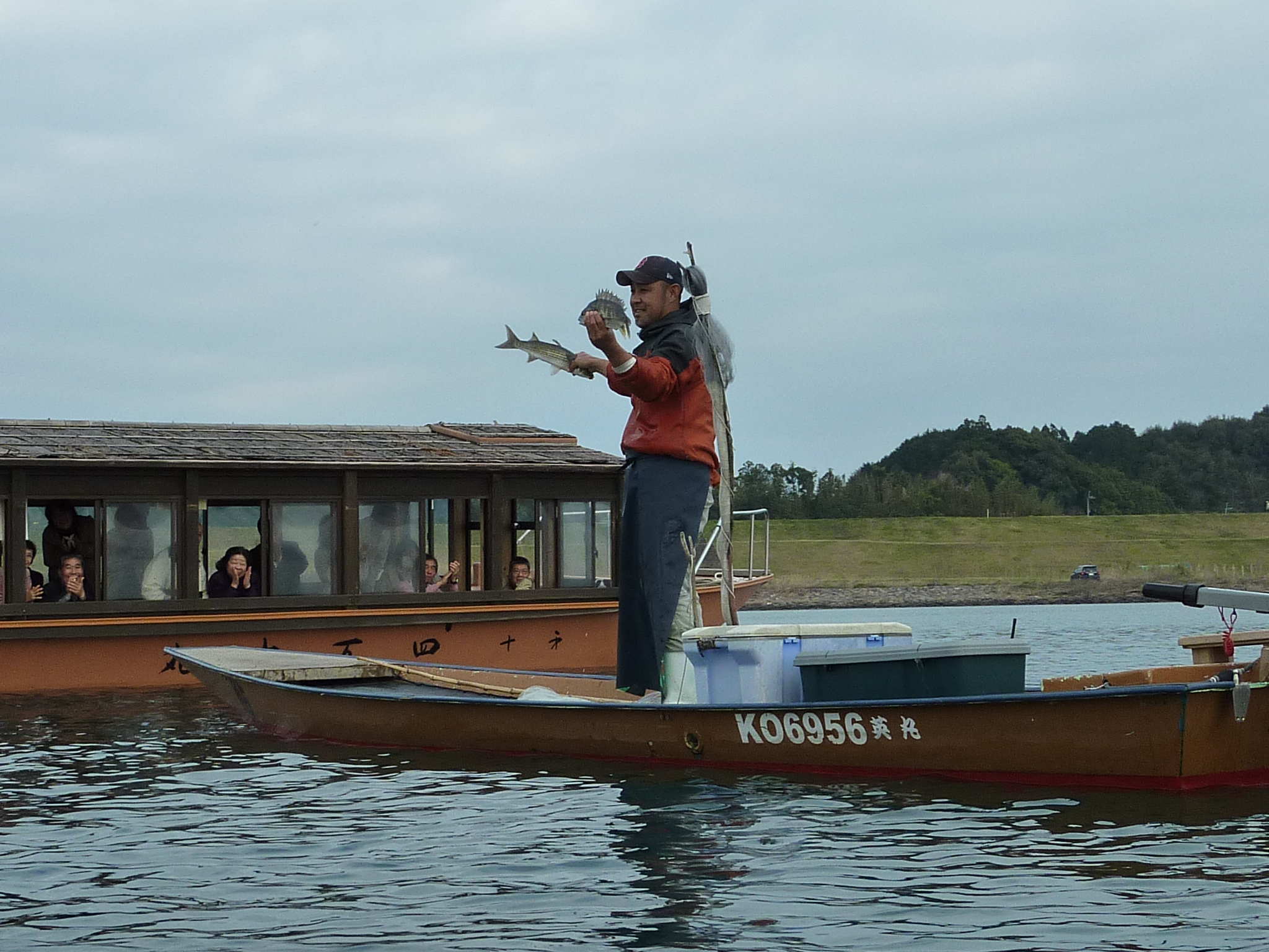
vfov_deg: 21.9
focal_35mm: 67
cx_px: 634
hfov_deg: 29.0
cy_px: 476
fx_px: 2456
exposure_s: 1/400
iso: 125
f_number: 4
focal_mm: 6.1
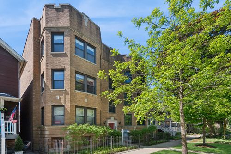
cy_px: 77
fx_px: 103
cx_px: 116
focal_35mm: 16
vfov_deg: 73.7
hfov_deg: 96.8
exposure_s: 1/160
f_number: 8
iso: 100
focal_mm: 16
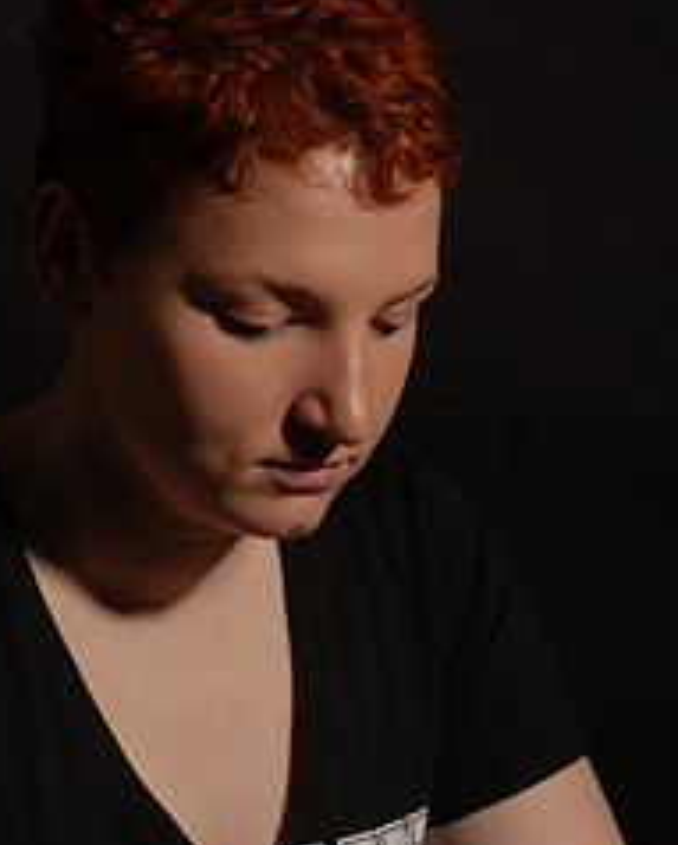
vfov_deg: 8.0
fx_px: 6008
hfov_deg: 6.5
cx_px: 241
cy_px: 792
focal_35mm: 240
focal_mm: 70
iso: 100
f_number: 5.6
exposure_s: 1/125
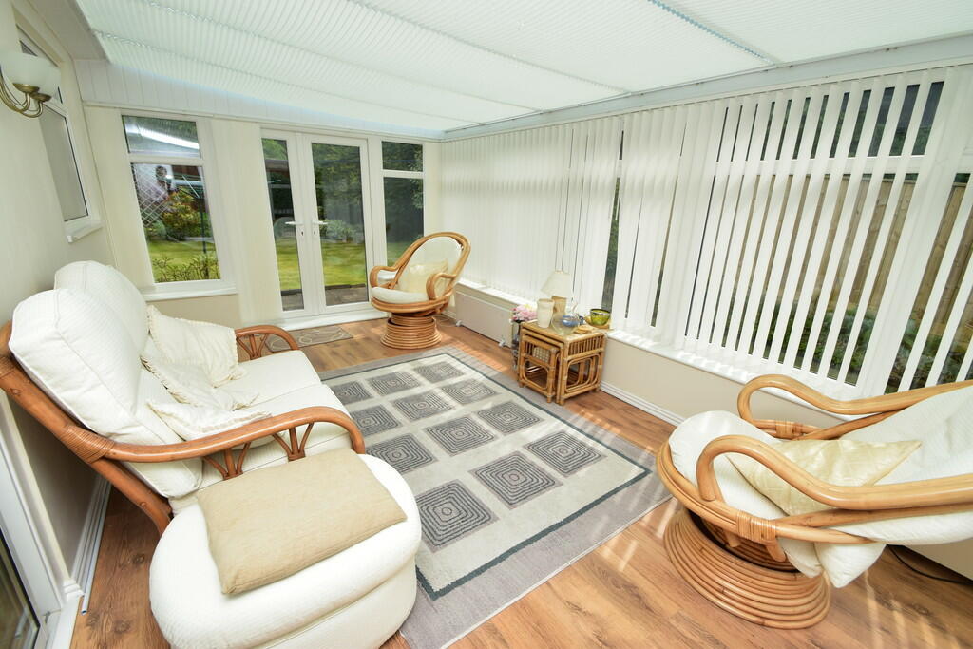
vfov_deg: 77.3
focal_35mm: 15
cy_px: 324
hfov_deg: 100.4
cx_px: 486
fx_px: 405
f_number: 10
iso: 220
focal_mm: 10
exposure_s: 1/200
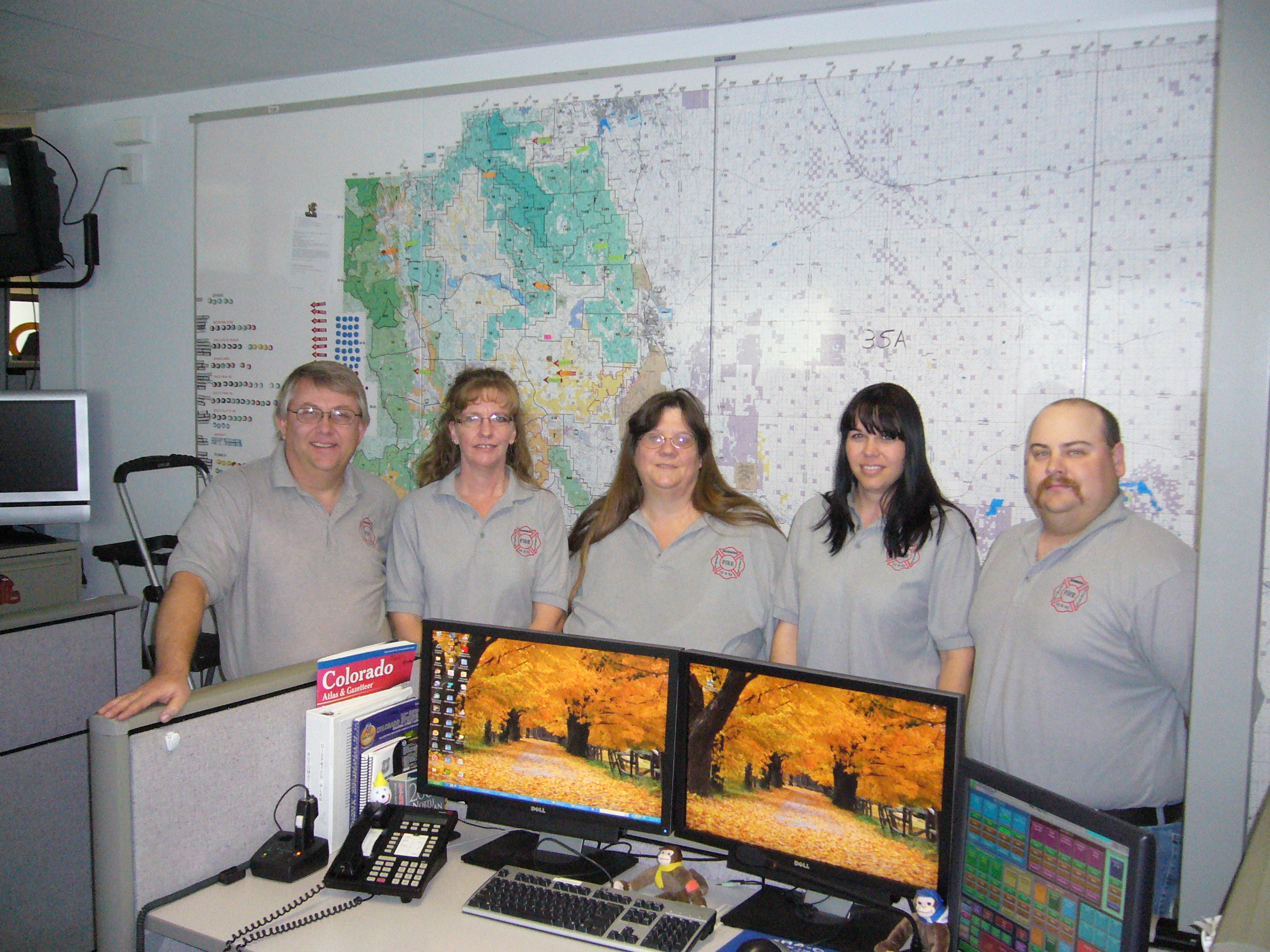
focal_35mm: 36
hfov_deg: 51.4
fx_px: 1321
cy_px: 476
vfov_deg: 39.7
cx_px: 635
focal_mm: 6
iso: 320
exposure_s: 1/60
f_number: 2.9
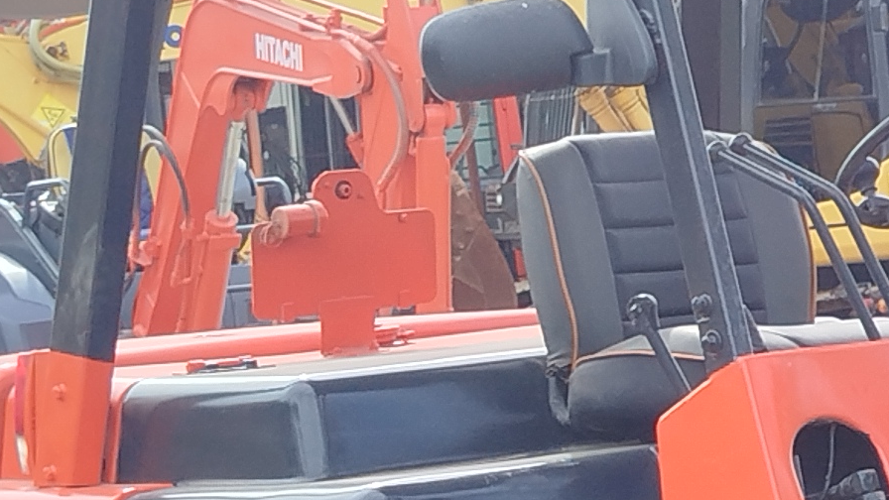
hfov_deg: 11.6
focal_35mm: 175
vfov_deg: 6.9
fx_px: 4125
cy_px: 441
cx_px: 1433
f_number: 1.7
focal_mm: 5.31
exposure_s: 1/405
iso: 50
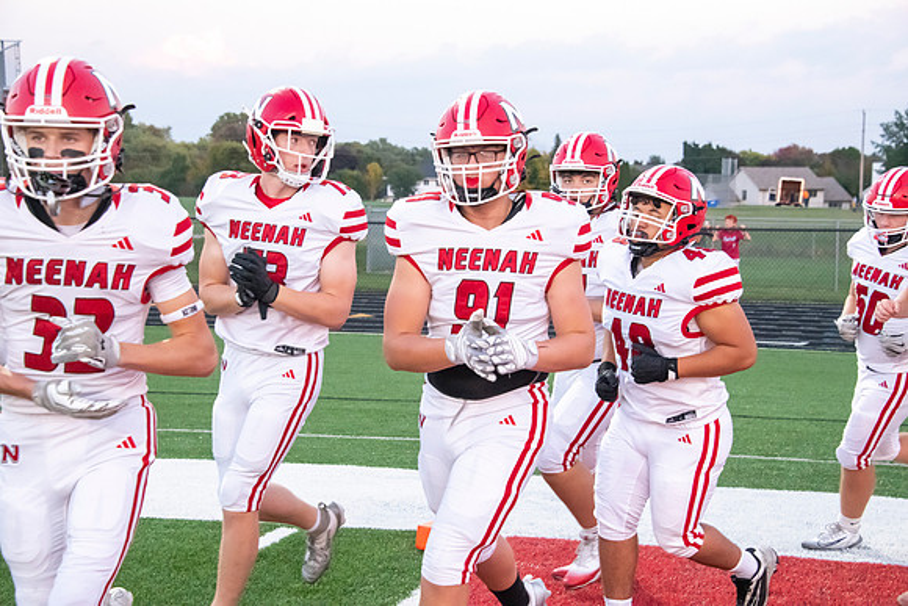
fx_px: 1766
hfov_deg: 28.8
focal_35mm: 70
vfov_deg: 19.5
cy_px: 303
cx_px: 454
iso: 10000
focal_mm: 70
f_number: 7.1
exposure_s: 1/640
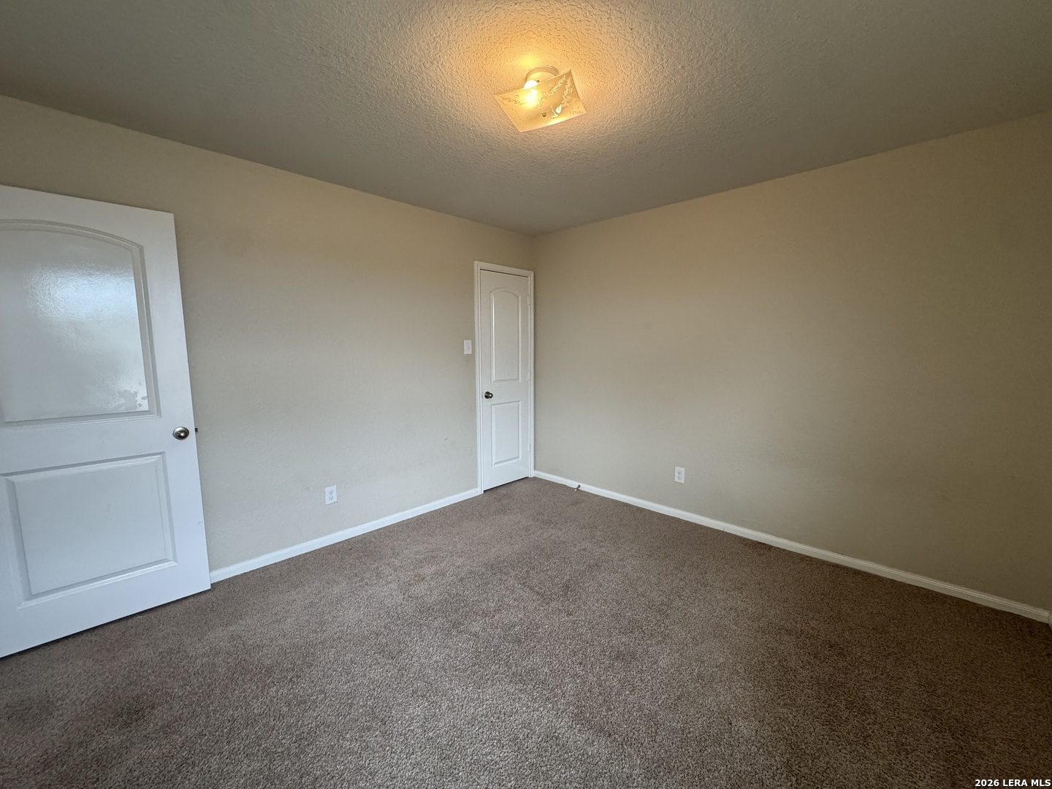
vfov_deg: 85.7
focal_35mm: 14
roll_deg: +0.5
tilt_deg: -6.0
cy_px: 394
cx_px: 526
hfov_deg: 102.1
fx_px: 425
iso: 250
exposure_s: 1/120
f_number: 2.2
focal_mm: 2.22
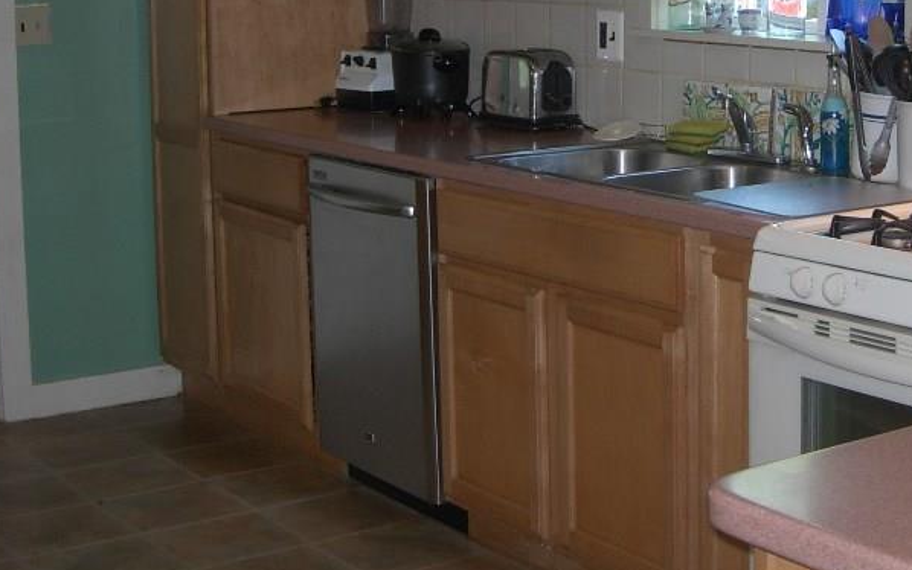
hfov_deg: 29.2
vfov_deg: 18.6
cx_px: 712
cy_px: 69
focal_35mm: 69
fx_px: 1715
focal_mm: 7.8
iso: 79
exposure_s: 1/64
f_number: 2.8
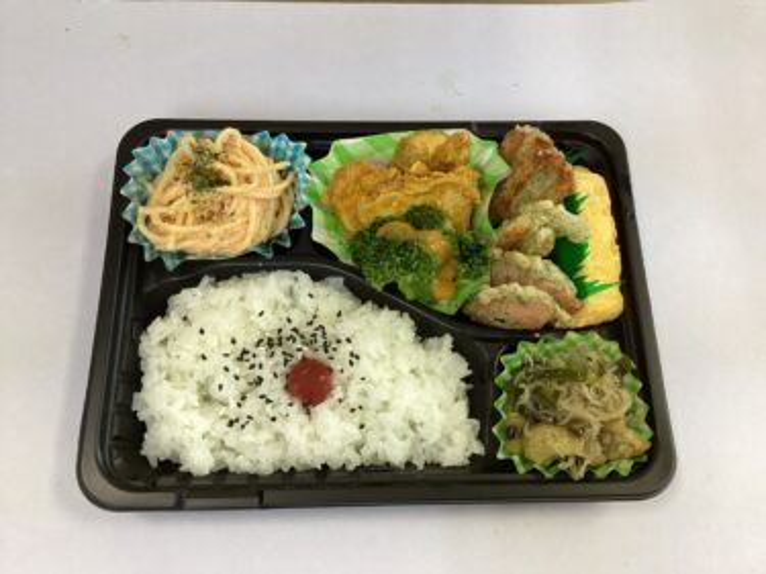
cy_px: 287
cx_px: 383
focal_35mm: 31
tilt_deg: -71.6
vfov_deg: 45.4
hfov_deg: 58.4
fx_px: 686
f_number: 2.4
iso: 125
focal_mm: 3.3
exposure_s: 1/50
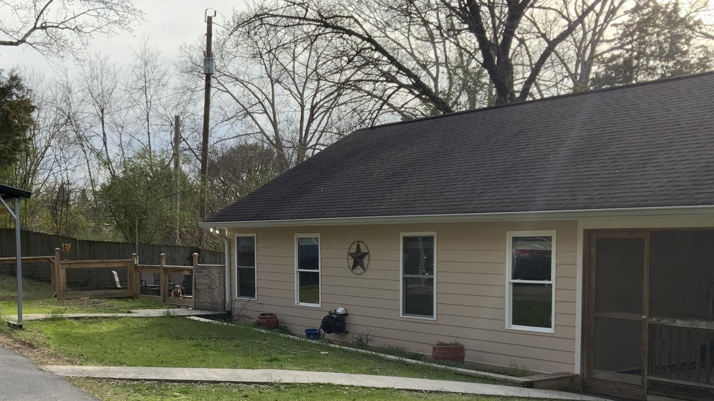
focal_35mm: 47
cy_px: 321
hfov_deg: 43.0
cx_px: 226
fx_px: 890
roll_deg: +0.4
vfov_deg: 25.0
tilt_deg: -3.5
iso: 16
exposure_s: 1/491
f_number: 1.8
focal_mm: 3
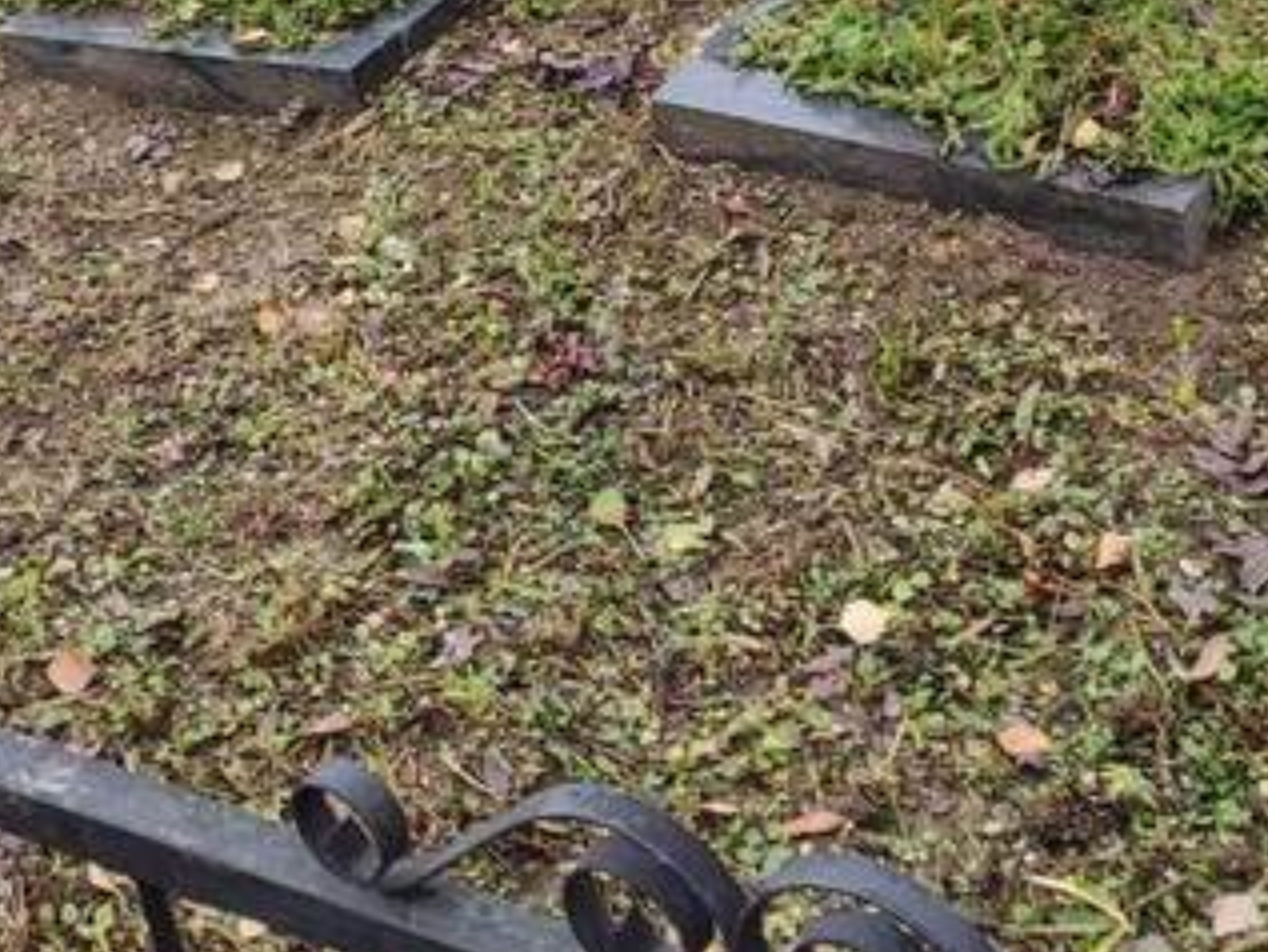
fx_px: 3078
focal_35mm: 84
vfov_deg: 16.8
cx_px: 640
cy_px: -212
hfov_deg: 23.3
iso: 122
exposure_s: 1/100
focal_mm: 4.77
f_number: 1.75
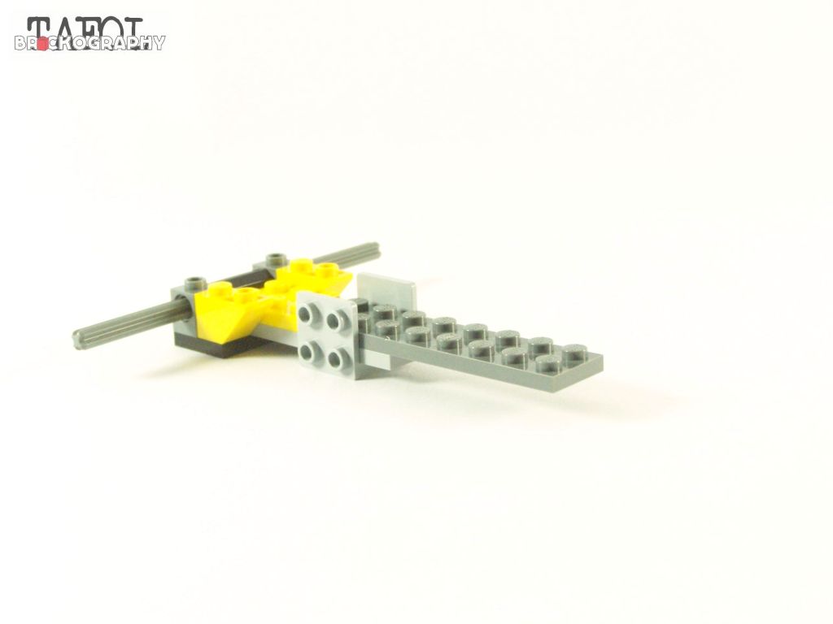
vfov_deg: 21.3
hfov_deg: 28.2
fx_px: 1660
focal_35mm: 69
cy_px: 312
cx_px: 416
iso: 400
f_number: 4
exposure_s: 1/60
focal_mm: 11.5
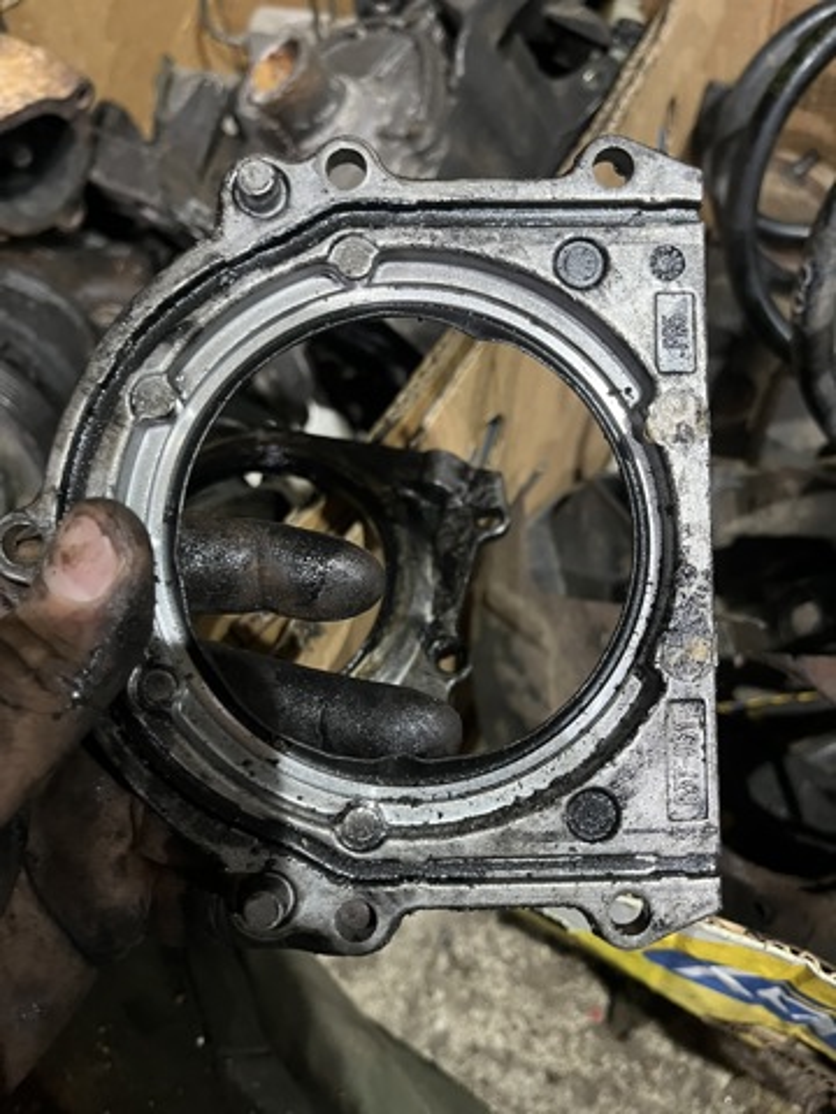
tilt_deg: -57.4
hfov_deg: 53.1
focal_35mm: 26
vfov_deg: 67.3
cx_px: 418
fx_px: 837
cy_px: 557
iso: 500
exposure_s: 1/33
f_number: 1.6
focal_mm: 5.1
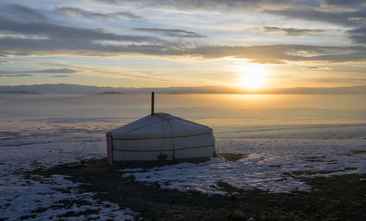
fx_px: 386
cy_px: 99
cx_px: 183
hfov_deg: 50.7
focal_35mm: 39
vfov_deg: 31.9
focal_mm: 38
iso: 320
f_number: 7.1
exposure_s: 1/1600
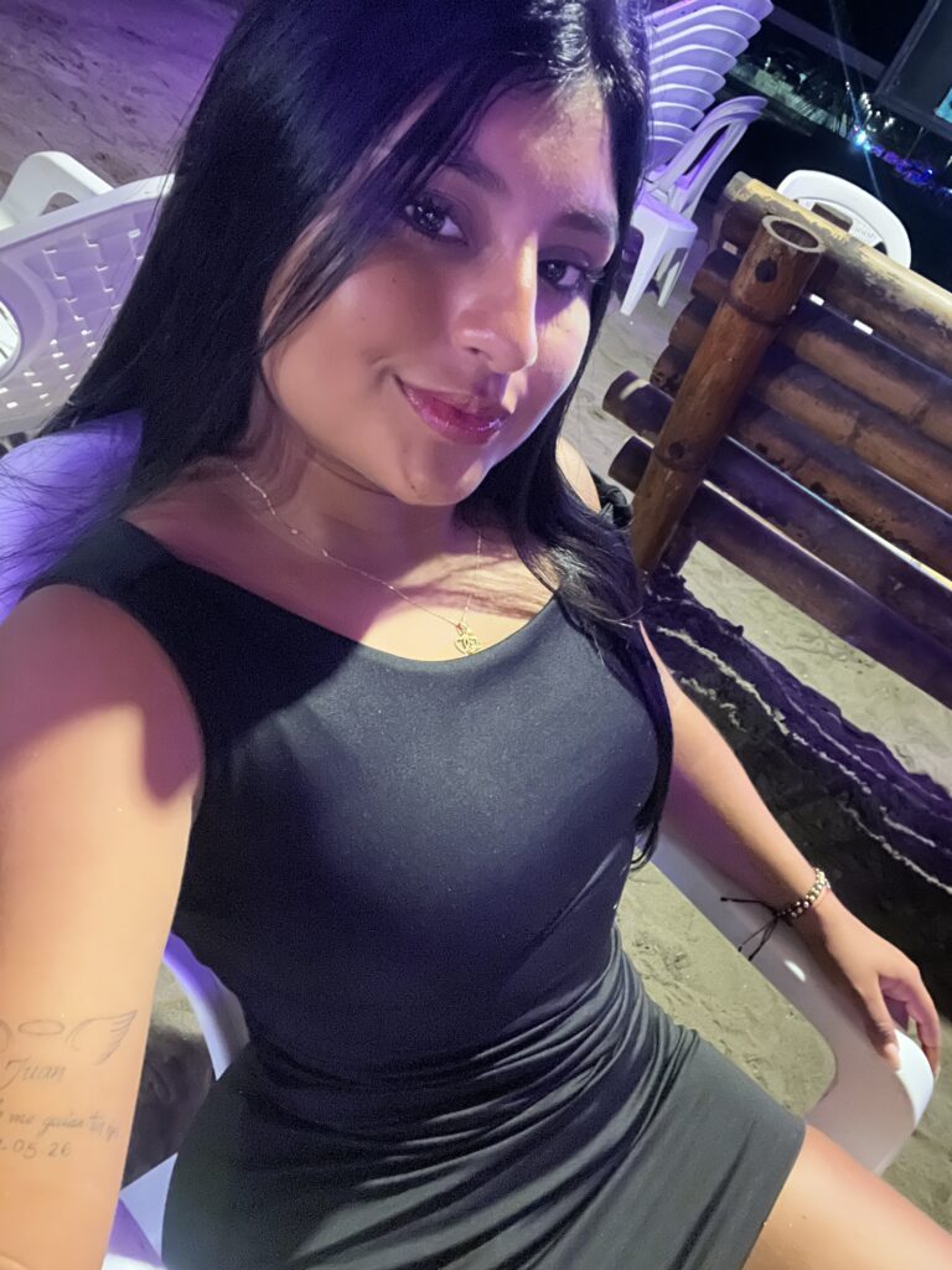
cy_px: 635
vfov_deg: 73.9
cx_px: 476
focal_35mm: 23
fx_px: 843
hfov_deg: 58.9
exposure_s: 1/15
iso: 2000
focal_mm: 2.71
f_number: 2.2
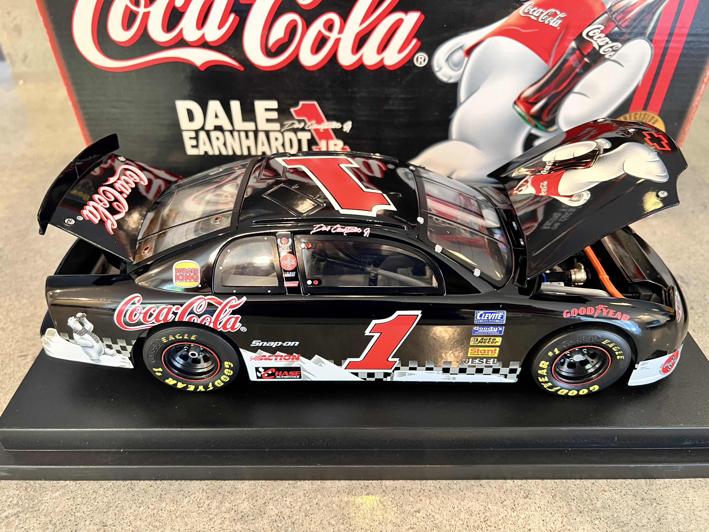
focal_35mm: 26
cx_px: 354
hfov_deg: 67.3
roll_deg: +1.8
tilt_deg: -39.9
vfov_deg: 53.1
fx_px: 533
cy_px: 266
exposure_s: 1/60
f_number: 1.5
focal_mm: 5.7
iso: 400
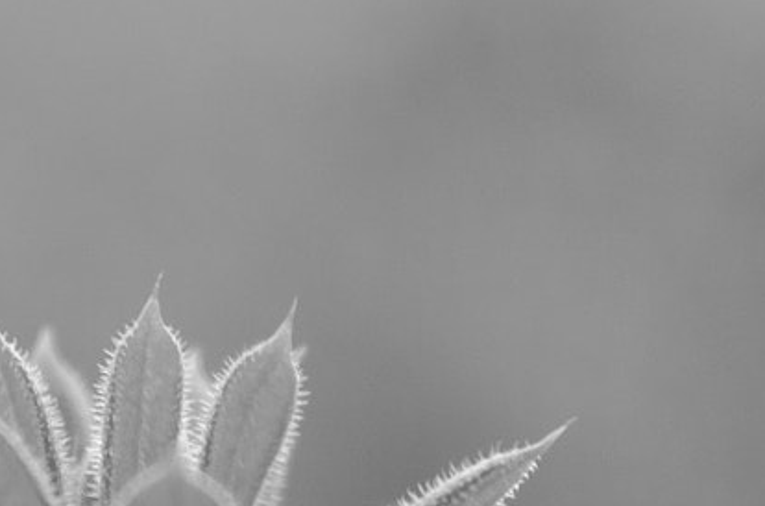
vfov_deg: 4.3
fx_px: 6762
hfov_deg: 6.5
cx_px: 140
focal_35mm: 319
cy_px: 705
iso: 400
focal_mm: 55
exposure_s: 1/100
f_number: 5.6
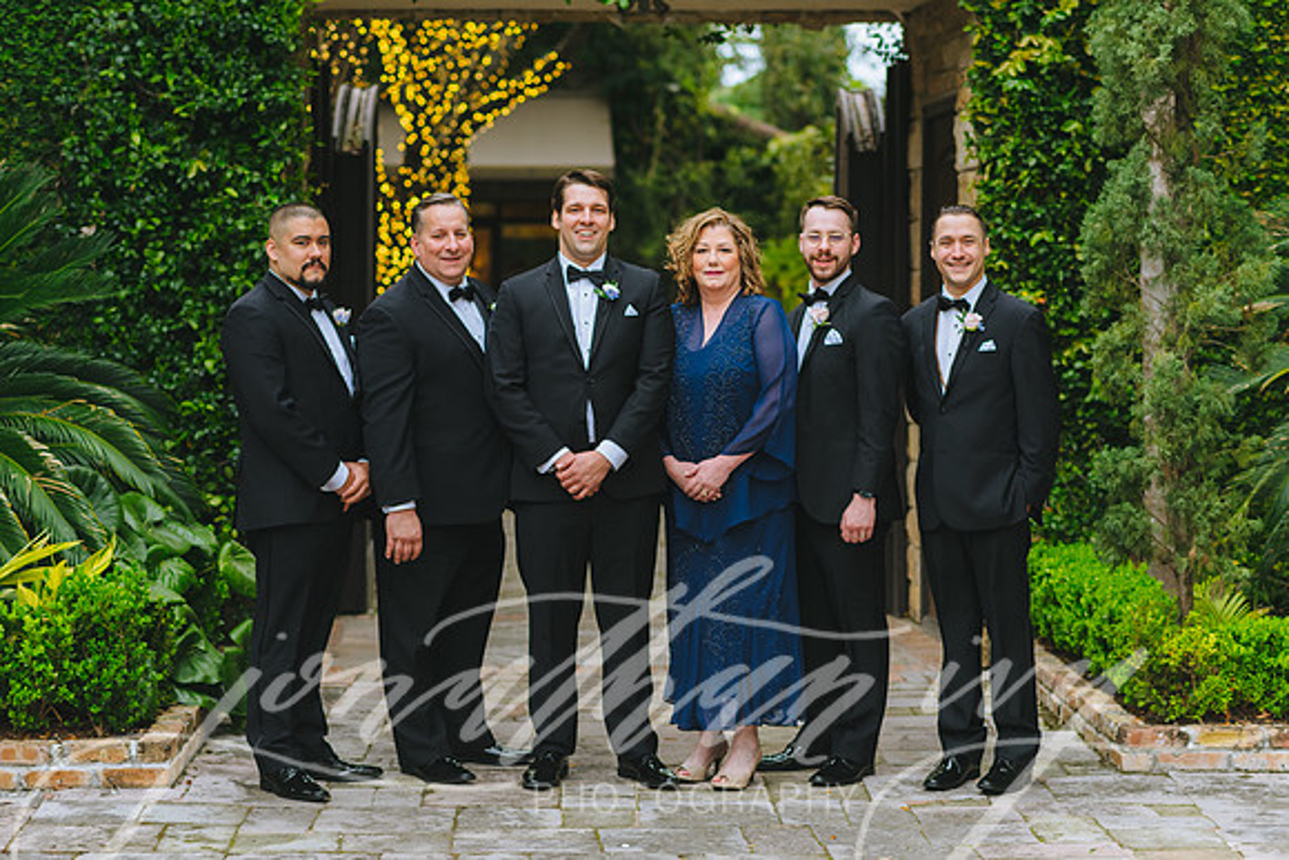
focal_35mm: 87
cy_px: 430
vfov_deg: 15.7
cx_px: 653
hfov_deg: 23.4
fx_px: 3119
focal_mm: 85
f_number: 2.8
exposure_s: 1/800
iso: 400
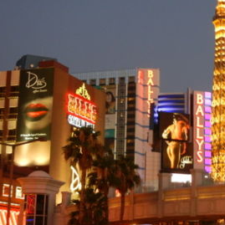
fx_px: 669
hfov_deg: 19.0
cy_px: 87
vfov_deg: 19.1
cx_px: 150
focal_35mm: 91
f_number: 4
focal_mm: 10.6
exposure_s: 1/11.1
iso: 400
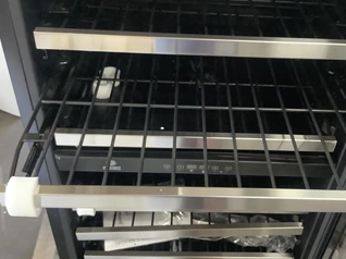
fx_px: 390
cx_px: 200
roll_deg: -5.3
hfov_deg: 47.7
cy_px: 111
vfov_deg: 36.7
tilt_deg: -39.1
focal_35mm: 39
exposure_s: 1/24
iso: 640
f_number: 2.4
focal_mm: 3.3
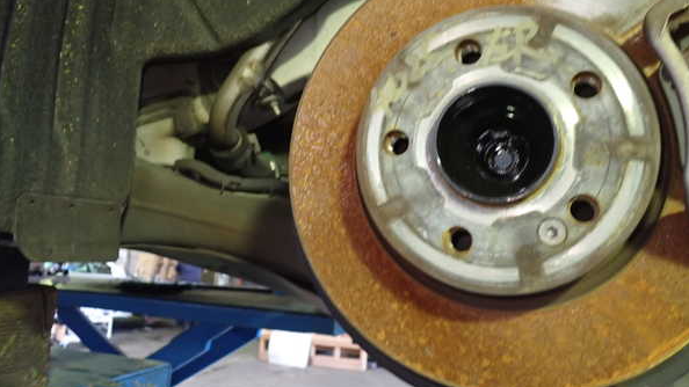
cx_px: 344
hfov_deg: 59.5
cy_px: 162
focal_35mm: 33
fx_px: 603
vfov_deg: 35.5
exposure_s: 1/30
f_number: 2.3
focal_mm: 5.4
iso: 500
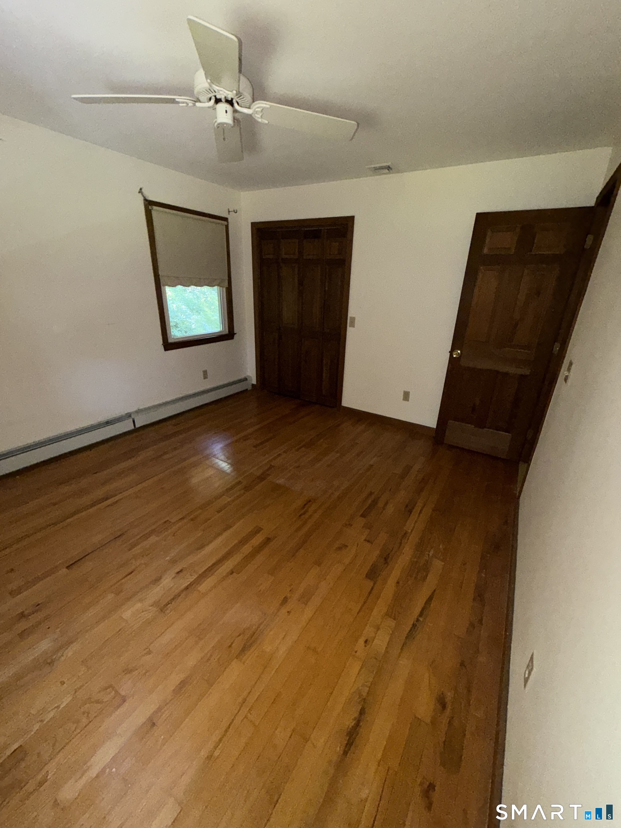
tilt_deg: -21.6
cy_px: 414
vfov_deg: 102.1
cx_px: 310
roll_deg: -1.1
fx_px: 335
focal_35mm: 14
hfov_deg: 85.7
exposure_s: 1/45
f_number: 2.2
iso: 320
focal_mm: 2.22
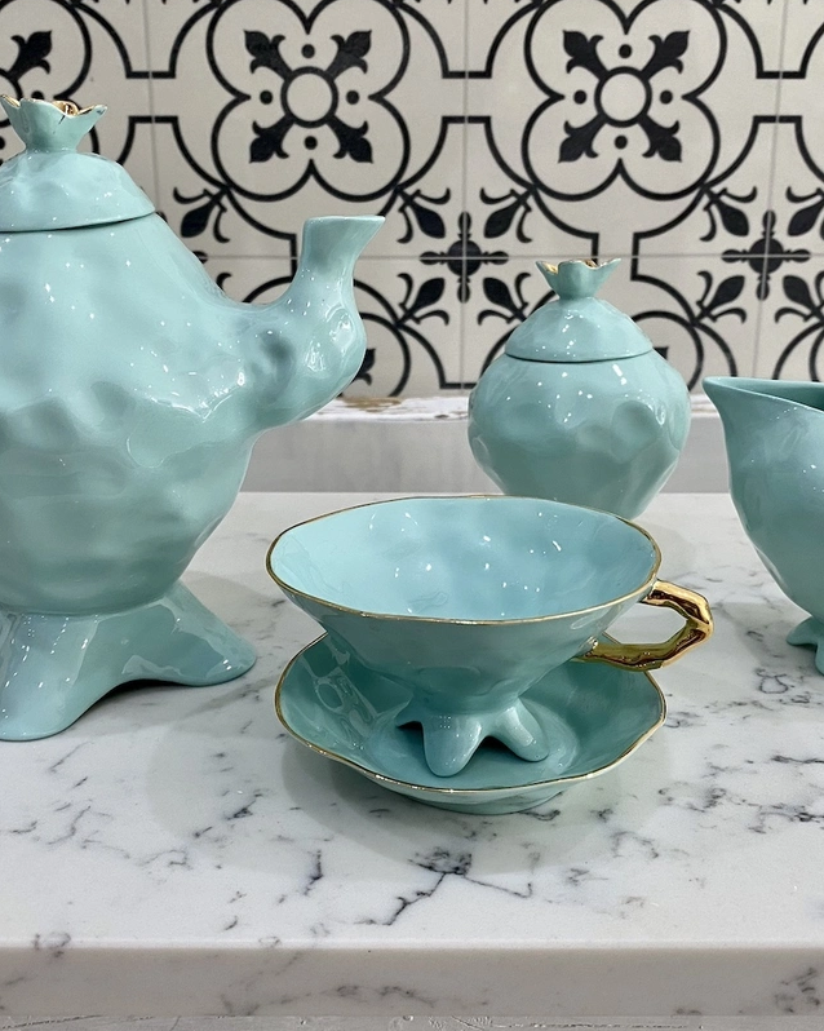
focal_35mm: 28
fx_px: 854
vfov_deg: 62.2
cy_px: 500
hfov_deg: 51.5
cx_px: 413
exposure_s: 1/50
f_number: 1.8
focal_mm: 4.25
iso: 80
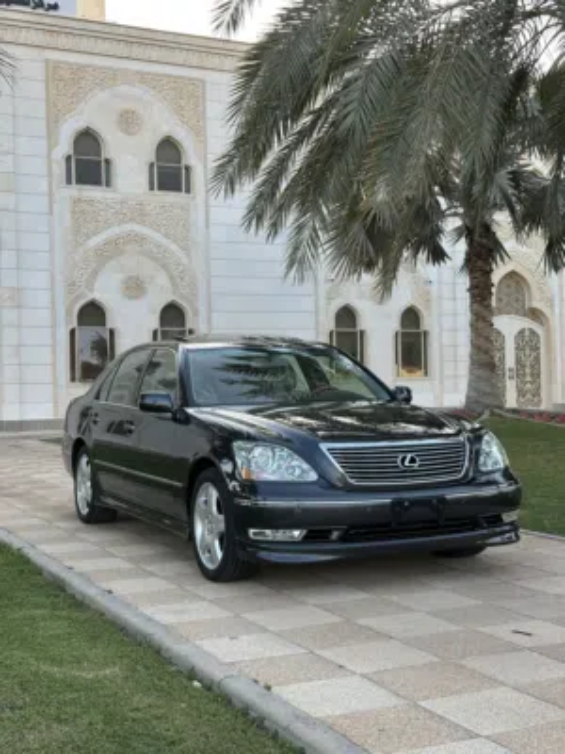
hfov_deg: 30.3
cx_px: 282
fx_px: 1045
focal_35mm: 48
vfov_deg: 39.7
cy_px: 377
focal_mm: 6.86
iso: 64
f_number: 1.78
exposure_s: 1/519
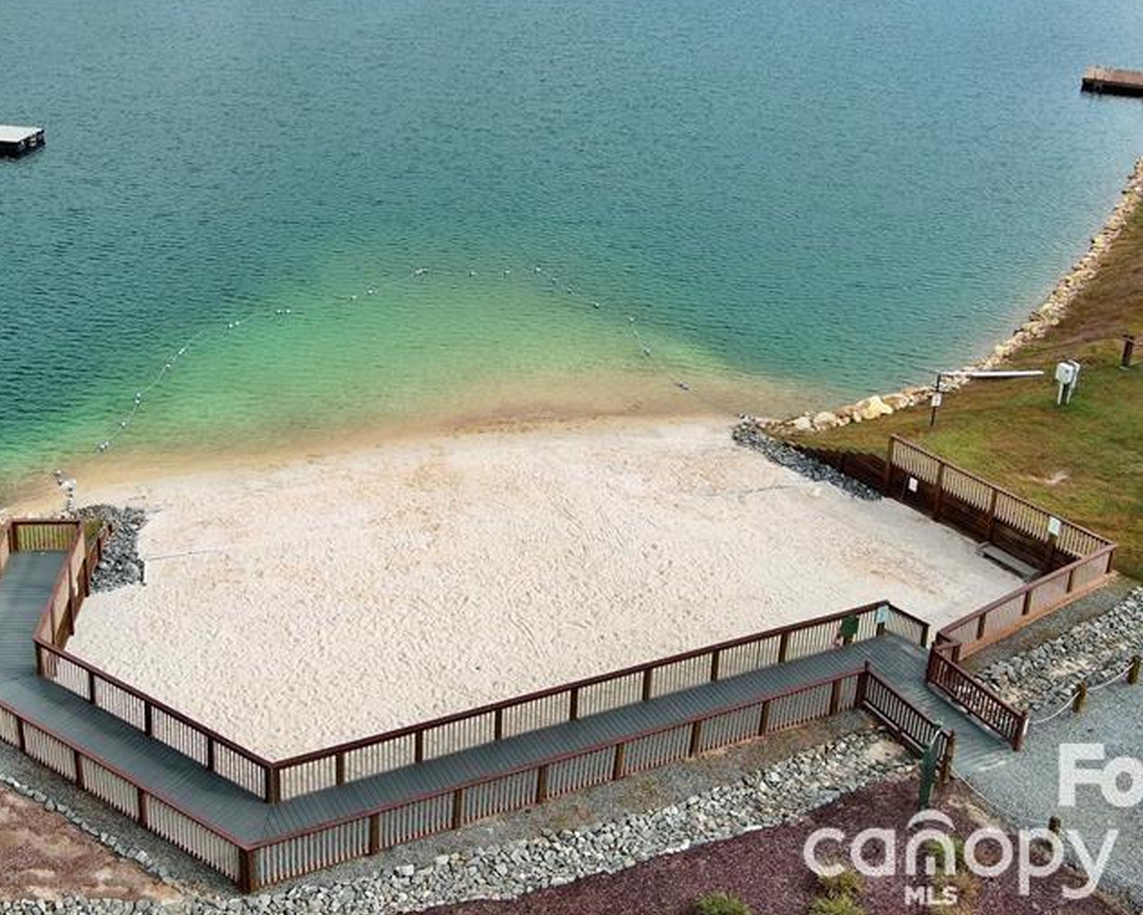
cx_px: 423
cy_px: 305
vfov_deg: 33.9
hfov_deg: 41.7
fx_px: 1489
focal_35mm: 44
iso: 100
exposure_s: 1/1040
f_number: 2.8
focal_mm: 10.57
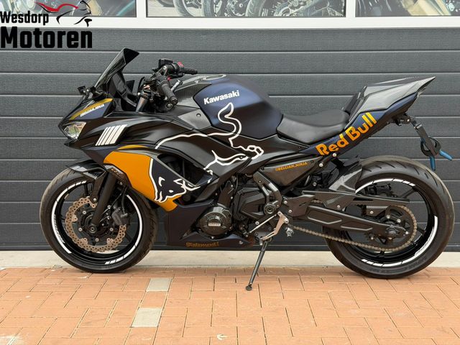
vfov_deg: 30.3
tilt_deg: -6.6
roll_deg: +0.5
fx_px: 638
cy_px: 172
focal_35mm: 48
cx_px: 230
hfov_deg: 39.7
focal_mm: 6.76
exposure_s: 1/885
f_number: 1.78
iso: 80
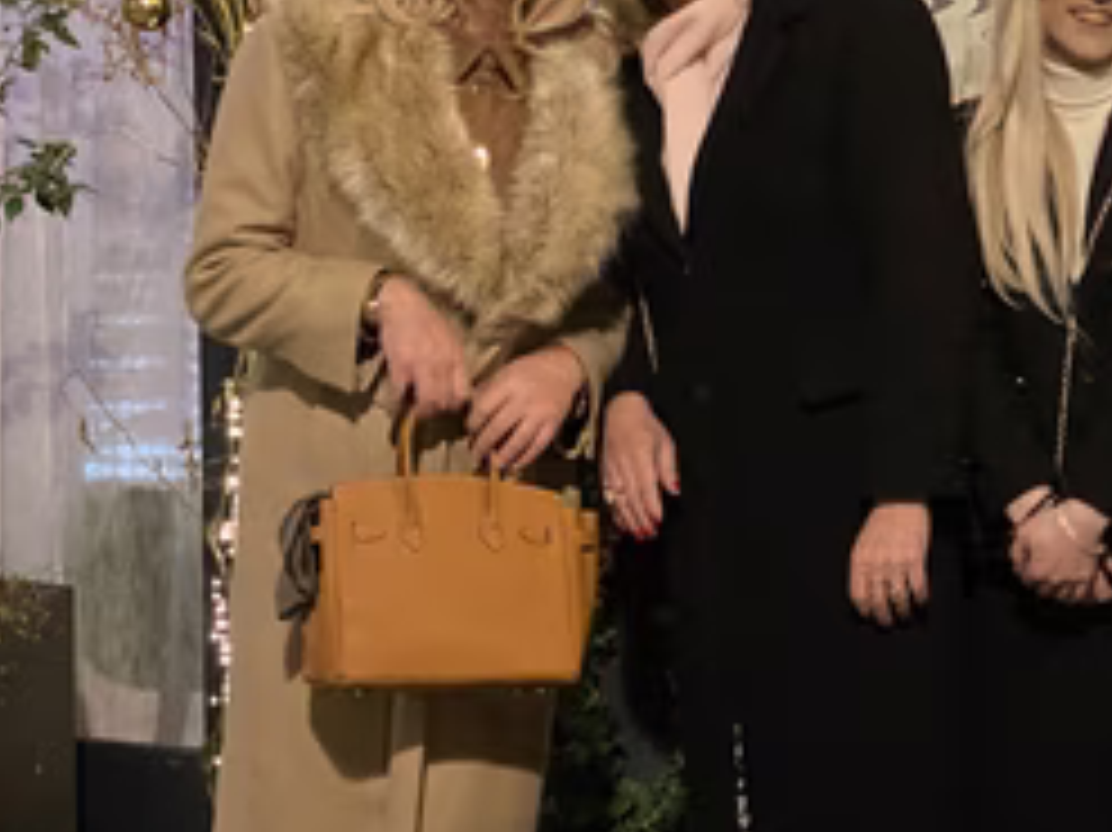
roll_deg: -1.1
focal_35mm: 101
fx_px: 3243
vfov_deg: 14.6
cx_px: 932
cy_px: 544
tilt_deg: -8.6
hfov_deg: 19.2
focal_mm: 6
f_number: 2
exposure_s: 1/14
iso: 500
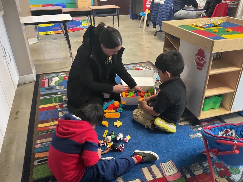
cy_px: 91
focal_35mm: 29
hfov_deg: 61.7
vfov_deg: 48.2
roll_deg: +1.9
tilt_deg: -29.7
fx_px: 204
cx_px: 122
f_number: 1.8
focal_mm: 3
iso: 320
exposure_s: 1/40
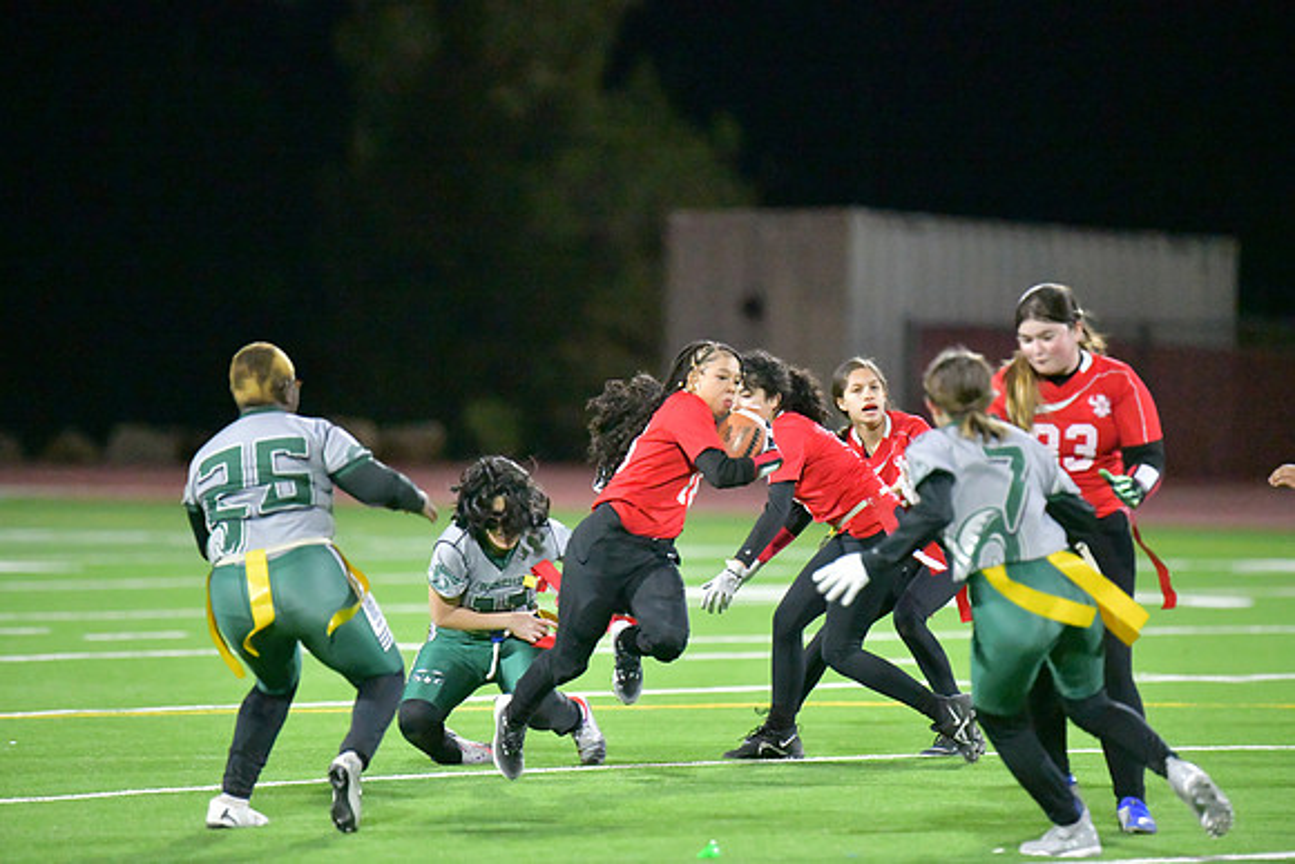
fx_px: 10794
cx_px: 648
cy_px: 432
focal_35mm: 300
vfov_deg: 4.6
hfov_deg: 6.9
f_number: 2.8
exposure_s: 1/2500
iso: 25600
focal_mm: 300
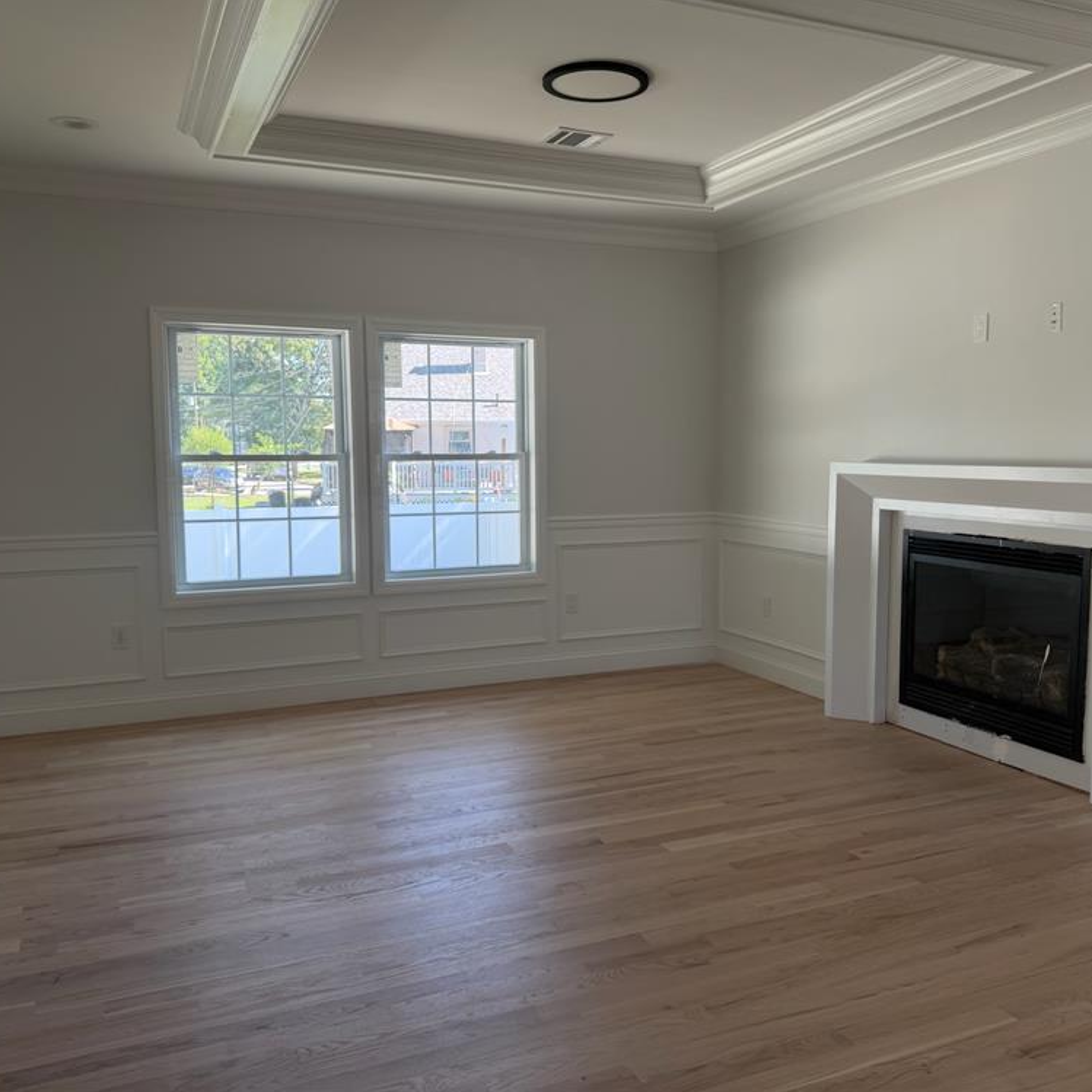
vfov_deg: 55.6
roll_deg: +0.4
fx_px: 1035
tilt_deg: -6.2
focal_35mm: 29
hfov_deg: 55.6
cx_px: 589
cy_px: 534
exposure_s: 1/179
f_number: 1.78
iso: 100
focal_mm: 6.76
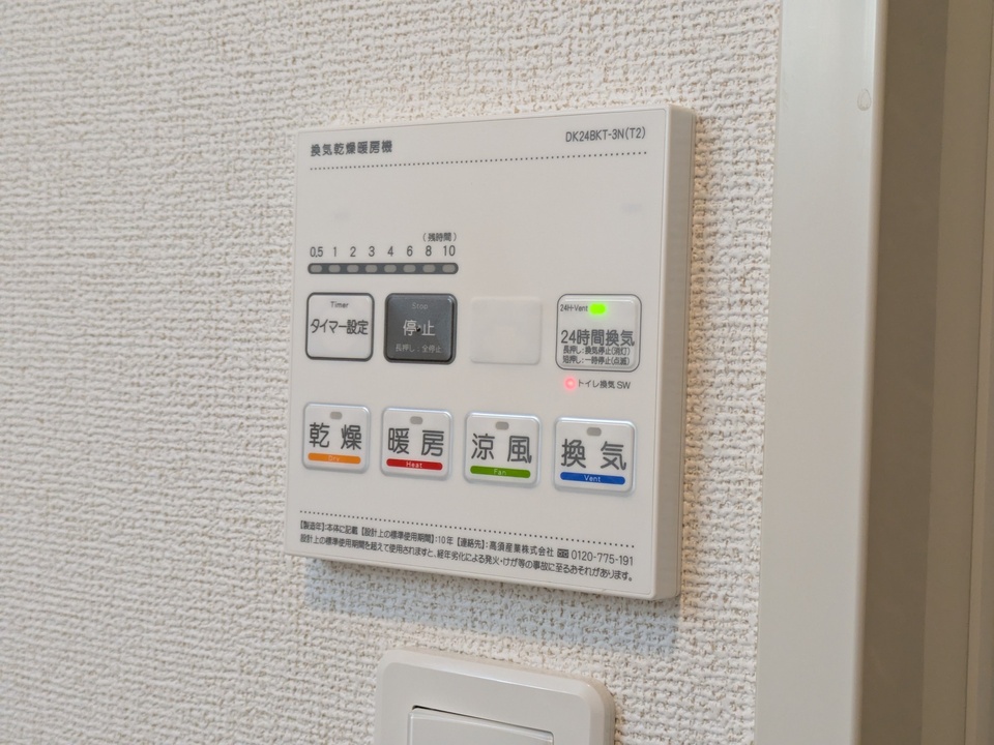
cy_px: 372
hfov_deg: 37.5
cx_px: 497
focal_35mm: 51
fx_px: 1464
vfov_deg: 28.6
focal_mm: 5.43
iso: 290
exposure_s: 1/100
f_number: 1.89
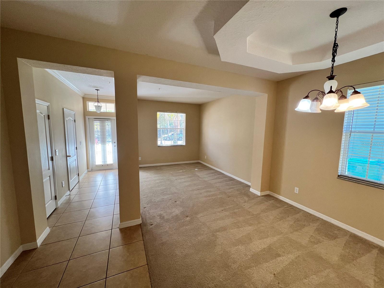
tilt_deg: -6.5
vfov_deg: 89.9
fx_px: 144
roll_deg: -0.7
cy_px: 144
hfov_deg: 106.2
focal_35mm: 13
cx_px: 192
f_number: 1.8
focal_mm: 1.57
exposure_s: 1/120
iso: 160
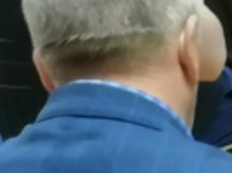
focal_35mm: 337
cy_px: -268
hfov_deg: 5.7
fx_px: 2255
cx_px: 582
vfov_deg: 4.3
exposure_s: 1/25
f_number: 1.8
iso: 320
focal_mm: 3.95
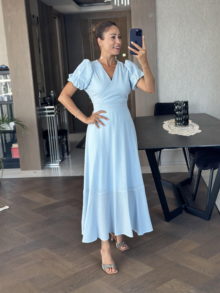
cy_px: 146
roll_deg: +3.8
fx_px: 407
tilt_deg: -18.5
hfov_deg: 30.3
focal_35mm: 48
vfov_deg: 39.7
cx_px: 110
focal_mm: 6.86
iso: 125
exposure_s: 1/114
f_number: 1.78
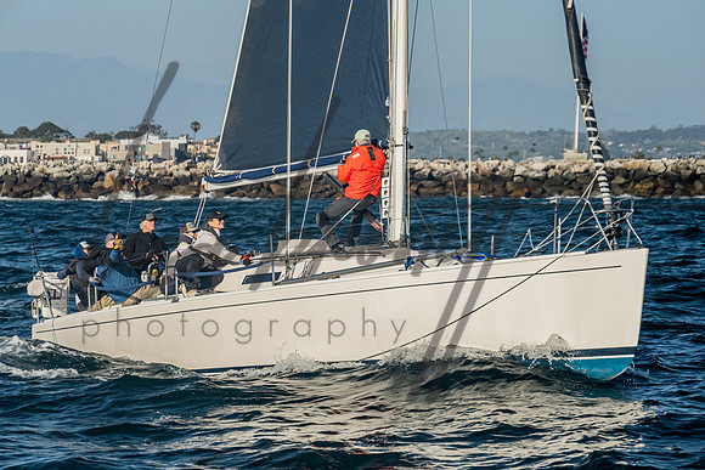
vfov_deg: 6.8
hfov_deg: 10.2
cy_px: 178
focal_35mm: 201
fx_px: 3934
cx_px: 181
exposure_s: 1/1600
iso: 400
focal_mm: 125
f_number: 6.3
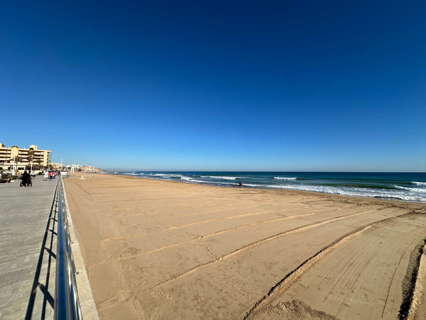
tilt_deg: +3.4
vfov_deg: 85.7
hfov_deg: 102.1
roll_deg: +0.1
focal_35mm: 14
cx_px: 213
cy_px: 160
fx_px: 172
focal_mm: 2.22
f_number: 2.2
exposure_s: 1/3861
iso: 50
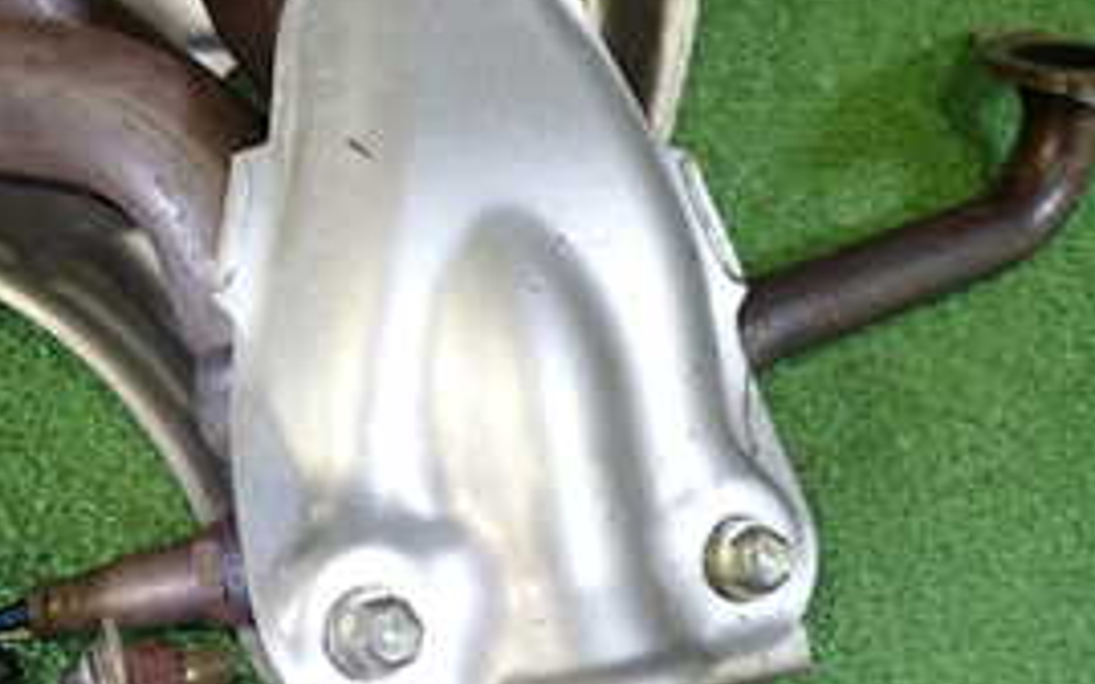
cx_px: 301
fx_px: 1760
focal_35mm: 59
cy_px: 232
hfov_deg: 34.0
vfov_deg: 21.9
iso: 250
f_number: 2
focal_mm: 4.5
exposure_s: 1/30
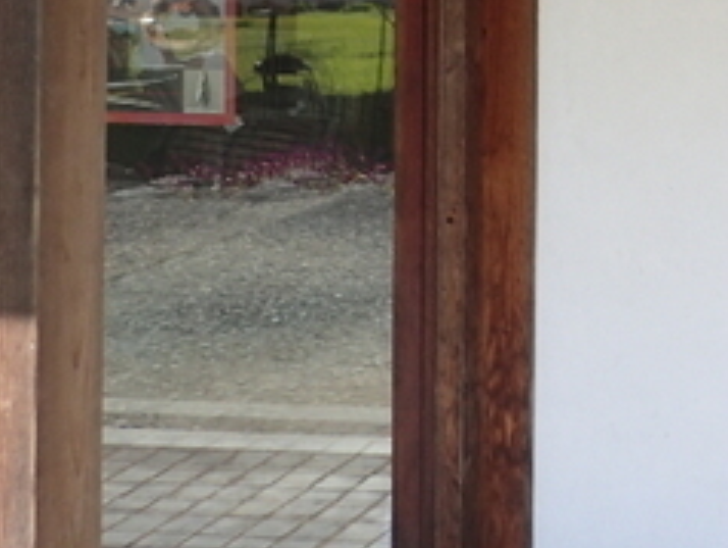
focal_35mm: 84
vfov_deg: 16.8
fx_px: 1768
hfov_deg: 20.1
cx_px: 1083
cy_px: -129
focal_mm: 4.5
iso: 100
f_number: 2.8
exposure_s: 1/400
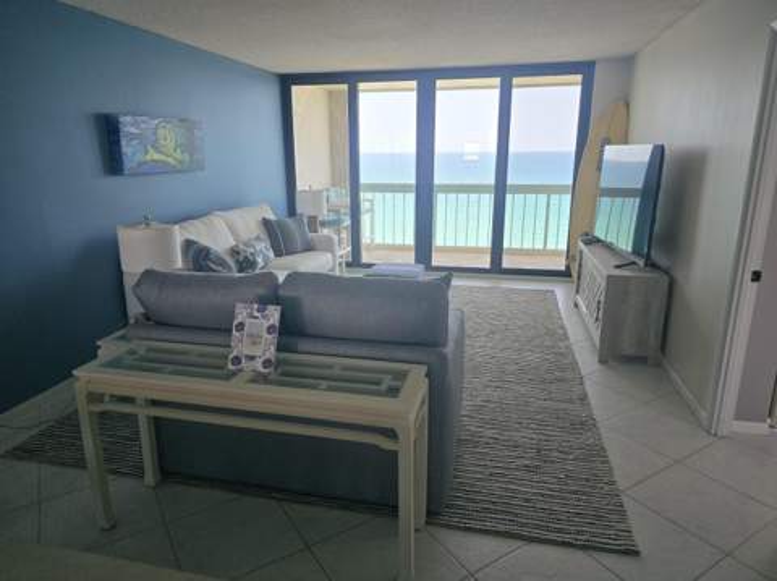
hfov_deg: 74.0
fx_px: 516
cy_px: 290
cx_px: 388
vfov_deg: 58.8
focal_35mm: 23
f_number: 1.7
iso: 125
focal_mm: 6.3
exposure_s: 1/180
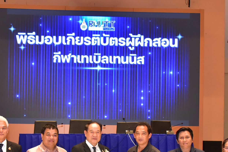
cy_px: 138
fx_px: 456
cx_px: 100
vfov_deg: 18.6
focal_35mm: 72
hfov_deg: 28.0
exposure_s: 1/125
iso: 4000
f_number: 5.6
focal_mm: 36
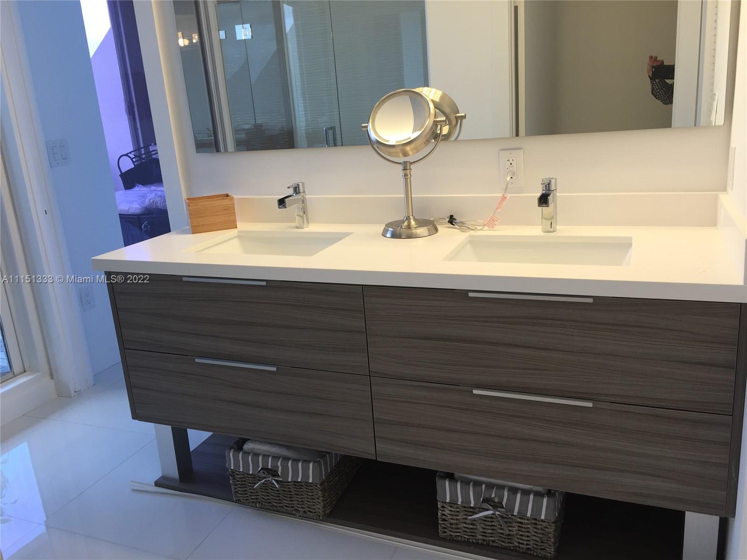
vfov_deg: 48.2
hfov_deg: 61.7
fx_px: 626
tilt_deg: -15.1
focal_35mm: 29
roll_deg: +3.3
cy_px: 280
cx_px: 374
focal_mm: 4.15
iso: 40
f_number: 2.2
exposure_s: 1/120
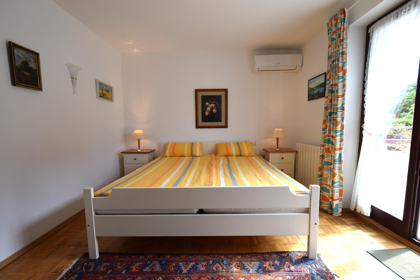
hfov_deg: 100.4
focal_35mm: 15
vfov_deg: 77.3
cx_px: 210
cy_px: 140
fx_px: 175
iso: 400
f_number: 6.3
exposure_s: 1/125
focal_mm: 10
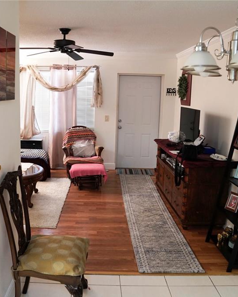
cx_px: 99
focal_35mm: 34
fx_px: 299
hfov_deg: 43.2
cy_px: 149
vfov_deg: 52.8
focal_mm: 24
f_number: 4.5
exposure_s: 1/80
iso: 2500
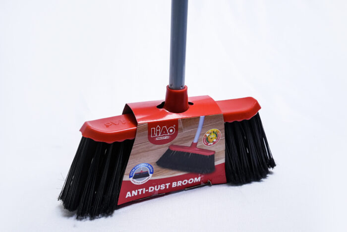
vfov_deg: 26.0
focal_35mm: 52
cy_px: 116
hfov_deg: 38.2
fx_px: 502
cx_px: 174
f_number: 10
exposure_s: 1/160
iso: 3200
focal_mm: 52
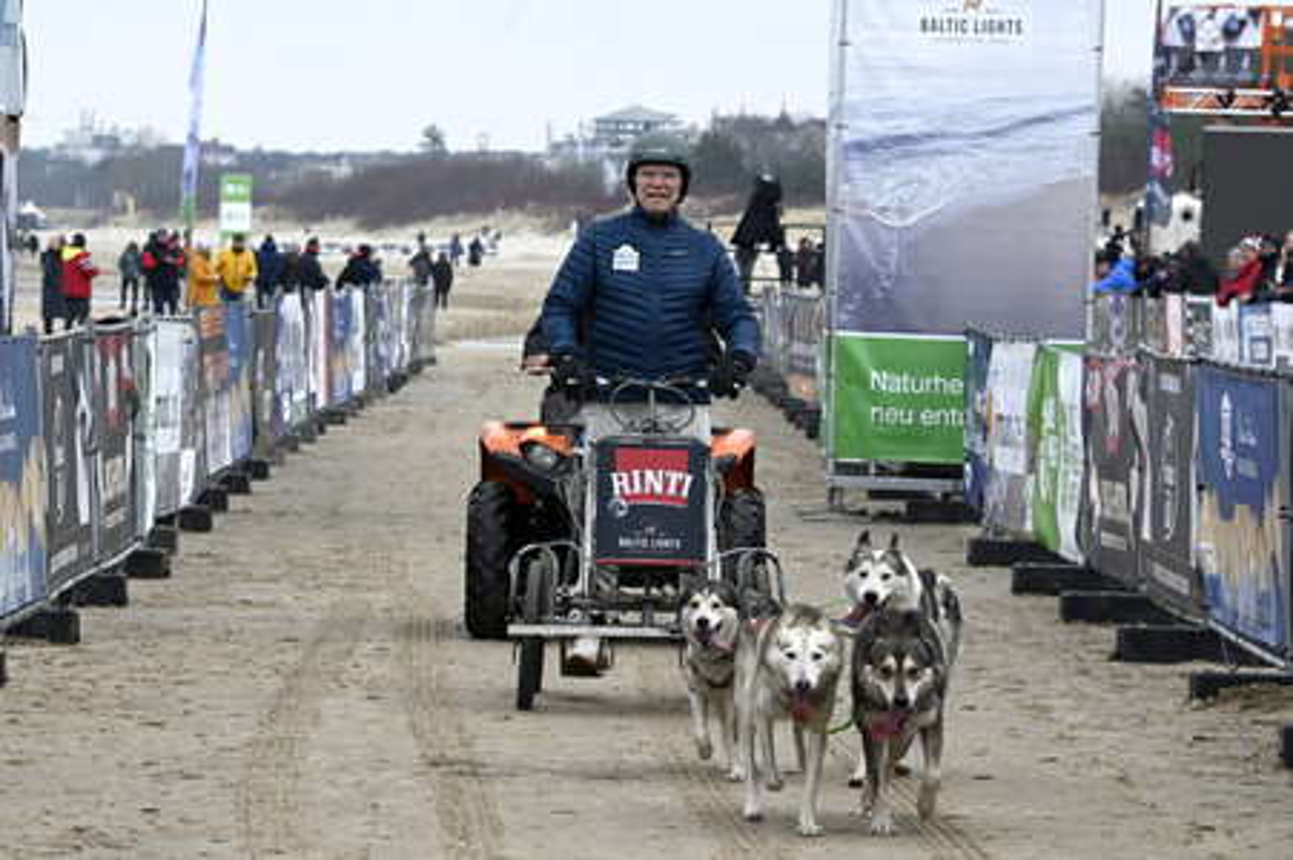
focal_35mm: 200
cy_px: 430
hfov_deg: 10.3
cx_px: 646
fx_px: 7178
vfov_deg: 6.9
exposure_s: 1/1000
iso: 2000
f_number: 10
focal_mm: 200
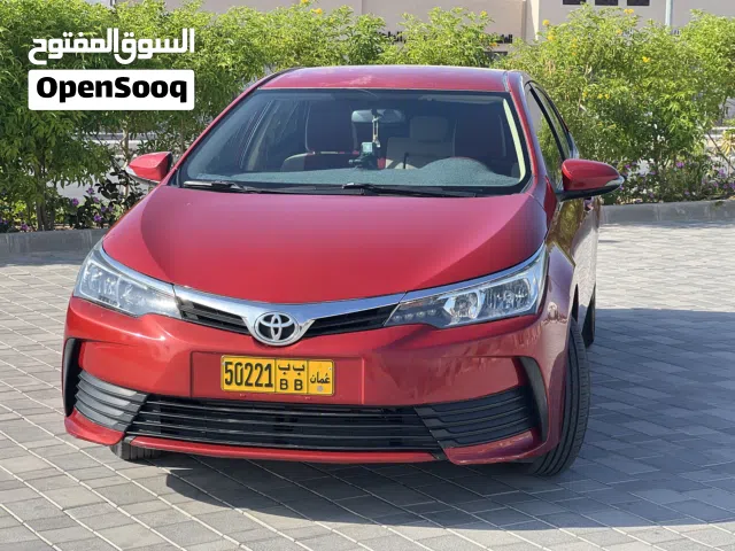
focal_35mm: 77
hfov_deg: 25.3
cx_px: 368
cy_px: 276
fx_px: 1635
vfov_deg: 19.1
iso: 25
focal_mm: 9
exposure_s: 1/283
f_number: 2.8
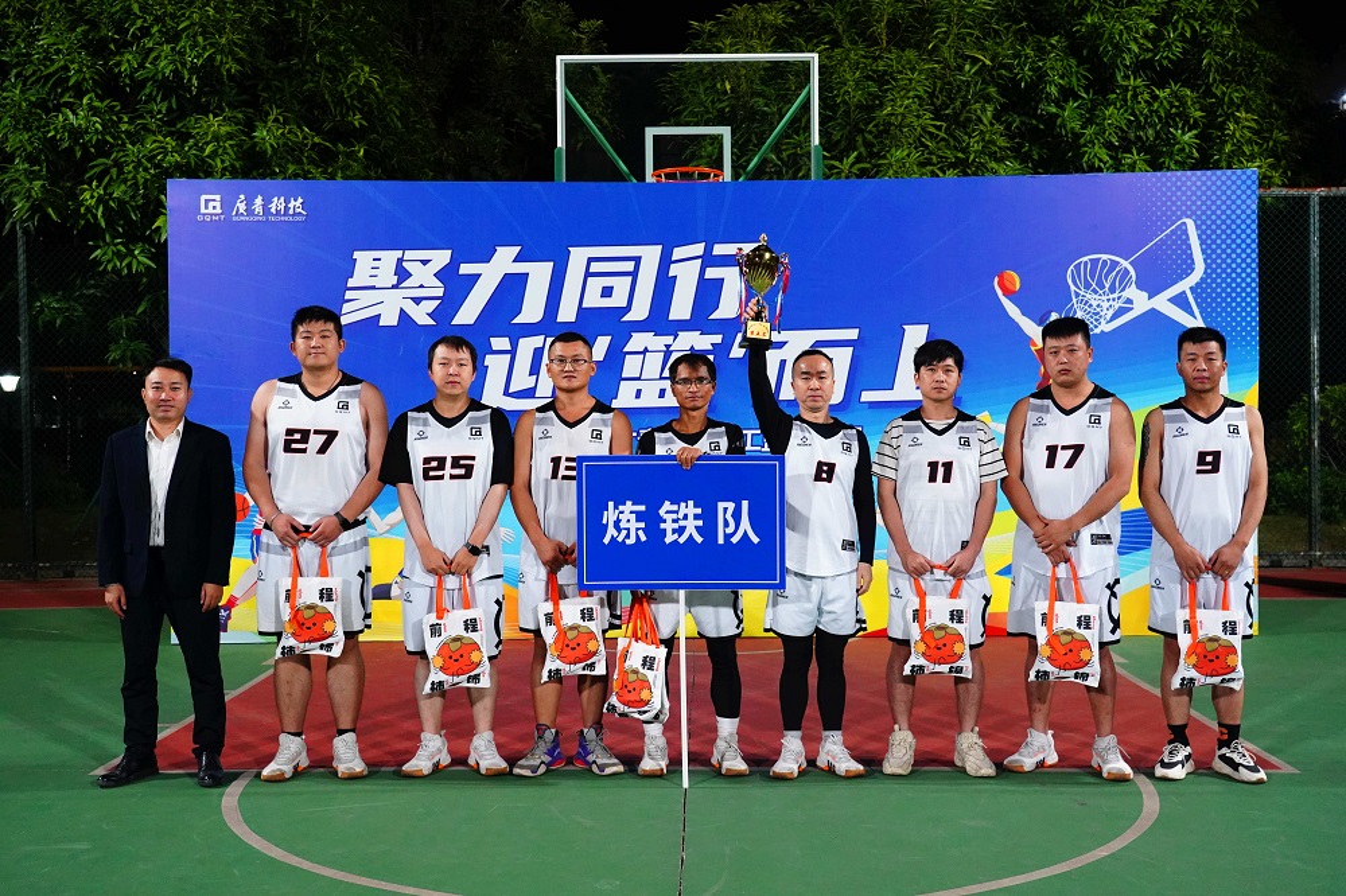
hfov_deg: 49.6
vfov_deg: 34.2
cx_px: 673
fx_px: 1458
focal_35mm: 39
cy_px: 448
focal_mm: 39
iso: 5000
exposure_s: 1/125
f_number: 4.5
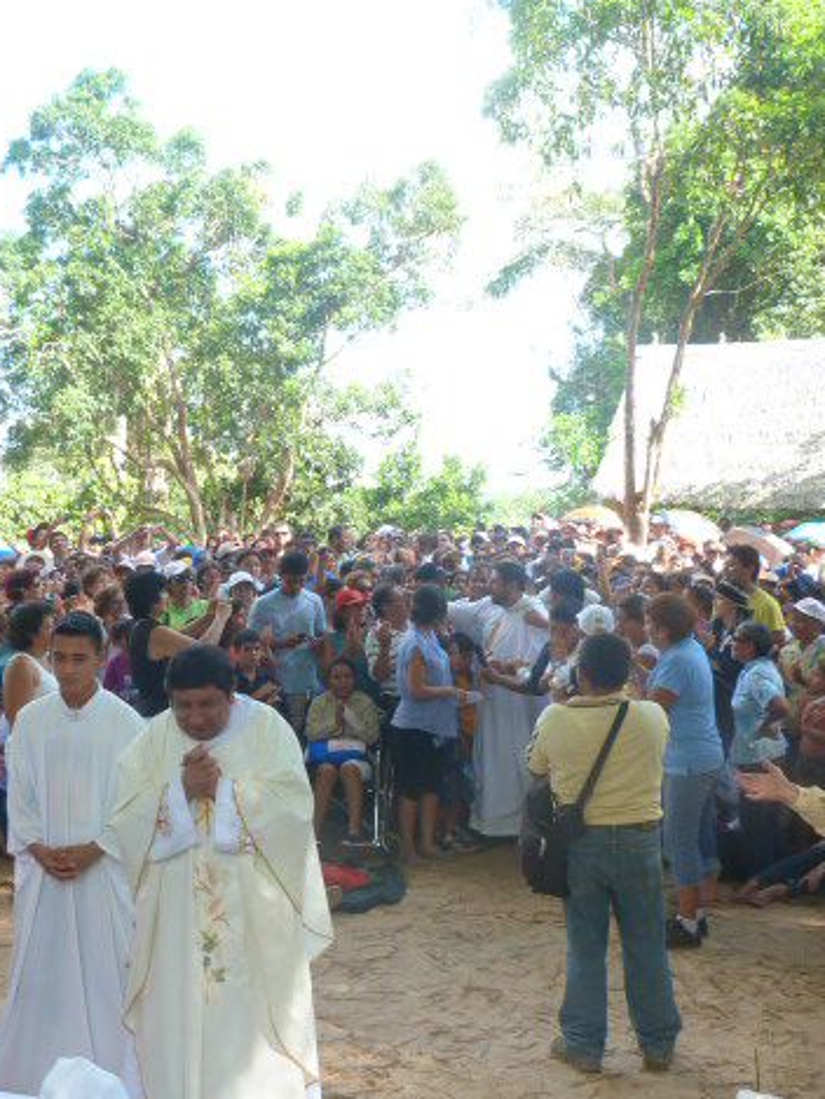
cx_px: 267
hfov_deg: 31.9
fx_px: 1429
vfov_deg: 42.1
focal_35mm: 45
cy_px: 555
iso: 100
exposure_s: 1/100
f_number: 3.6
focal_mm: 5.9
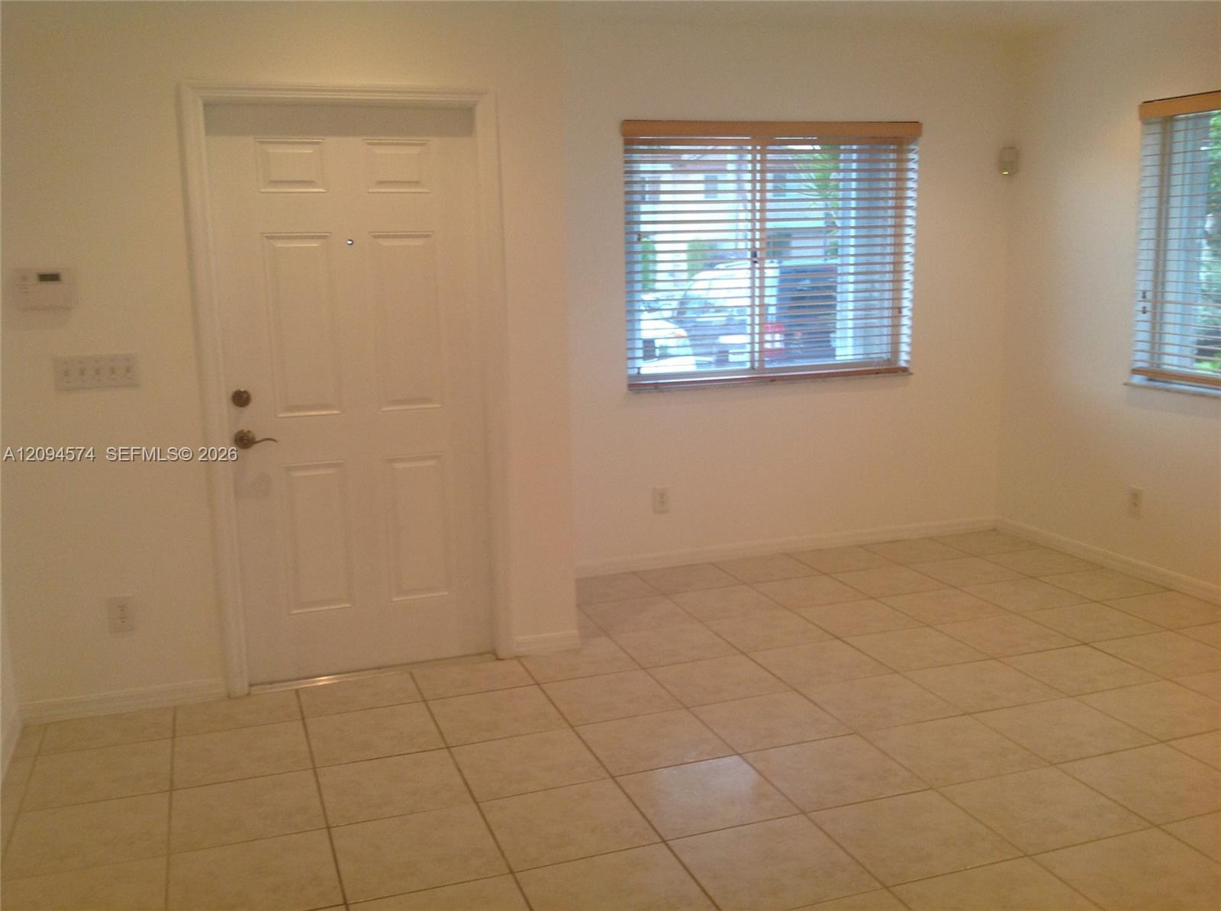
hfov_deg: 52.7
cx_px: 610
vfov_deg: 40.6
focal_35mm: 35
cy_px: 456
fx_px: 1232
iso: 64
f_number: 2.4
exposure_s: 1/15
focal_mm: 4.28
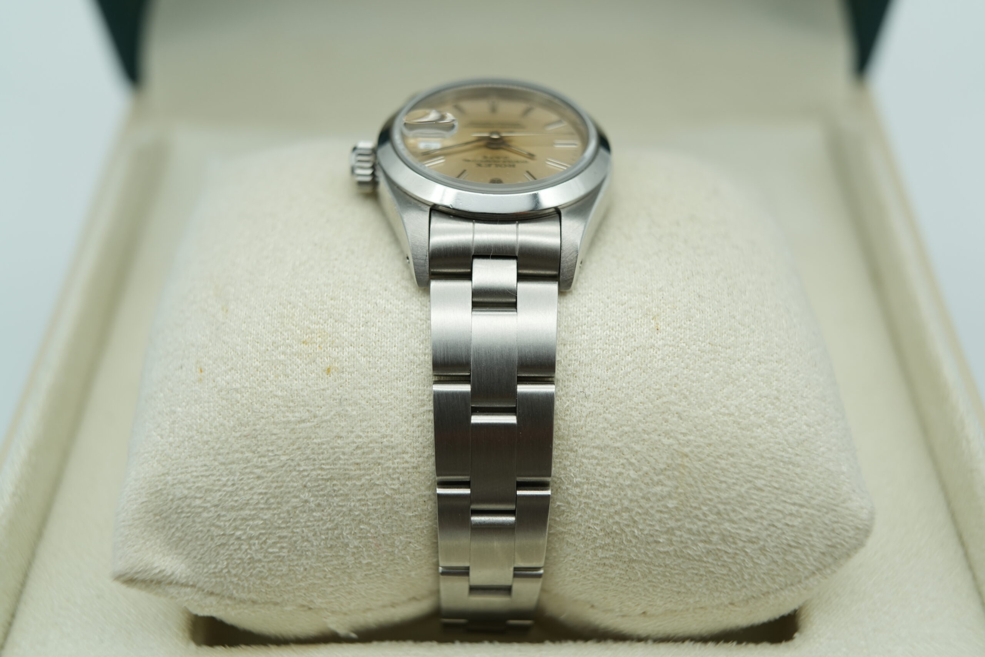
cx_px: 492
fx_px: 958
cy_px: 328
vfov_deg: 37.9
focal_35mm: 35
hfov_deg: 54.4
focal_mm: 35
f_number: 5
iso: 400
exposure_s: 1/250
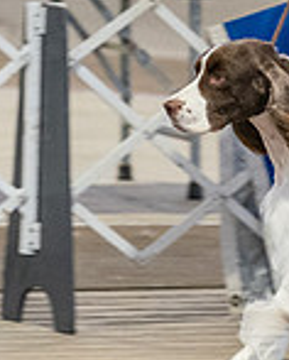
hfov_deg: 2.0
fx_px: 8077
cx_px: 337
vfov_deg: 2.6
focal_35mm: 757
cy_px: -7
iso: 6400
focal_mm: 176
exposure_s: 1/250
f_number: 3.5
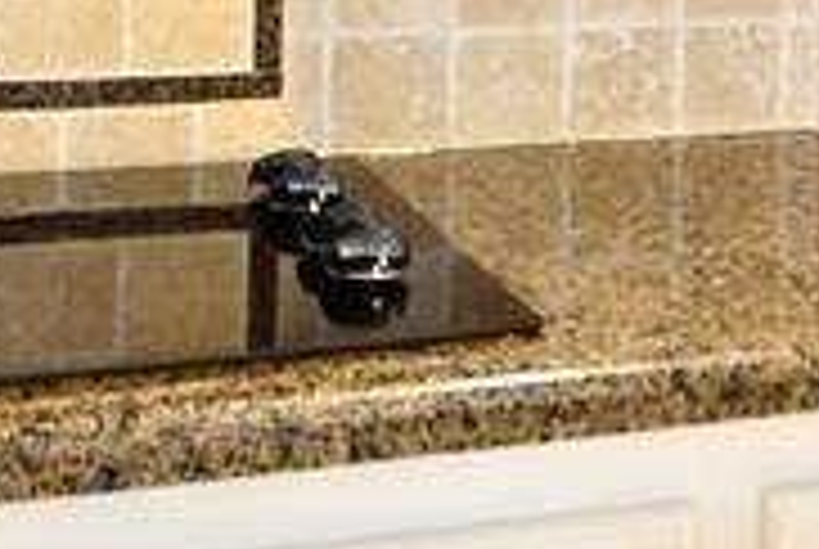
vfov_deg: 15.0
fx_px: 1914
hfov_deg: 23.7
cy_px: -292
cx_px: 688
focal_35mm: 84
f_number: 5
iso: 1250
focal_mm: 10
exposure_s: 1/40
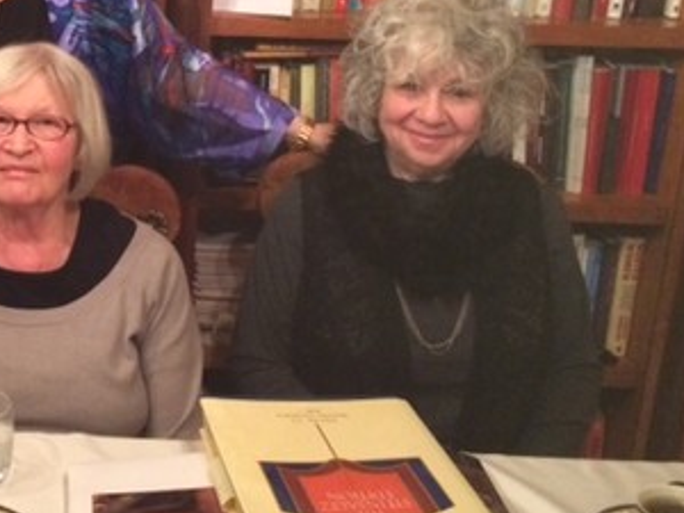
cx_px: 39
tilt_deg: -13.8
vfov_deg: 24.5
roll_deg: -0.7
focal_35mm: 59
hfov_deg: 30.9
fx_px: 1166
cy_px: 130
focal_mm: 4.15
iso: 320
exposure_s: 1/30
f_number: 2.2
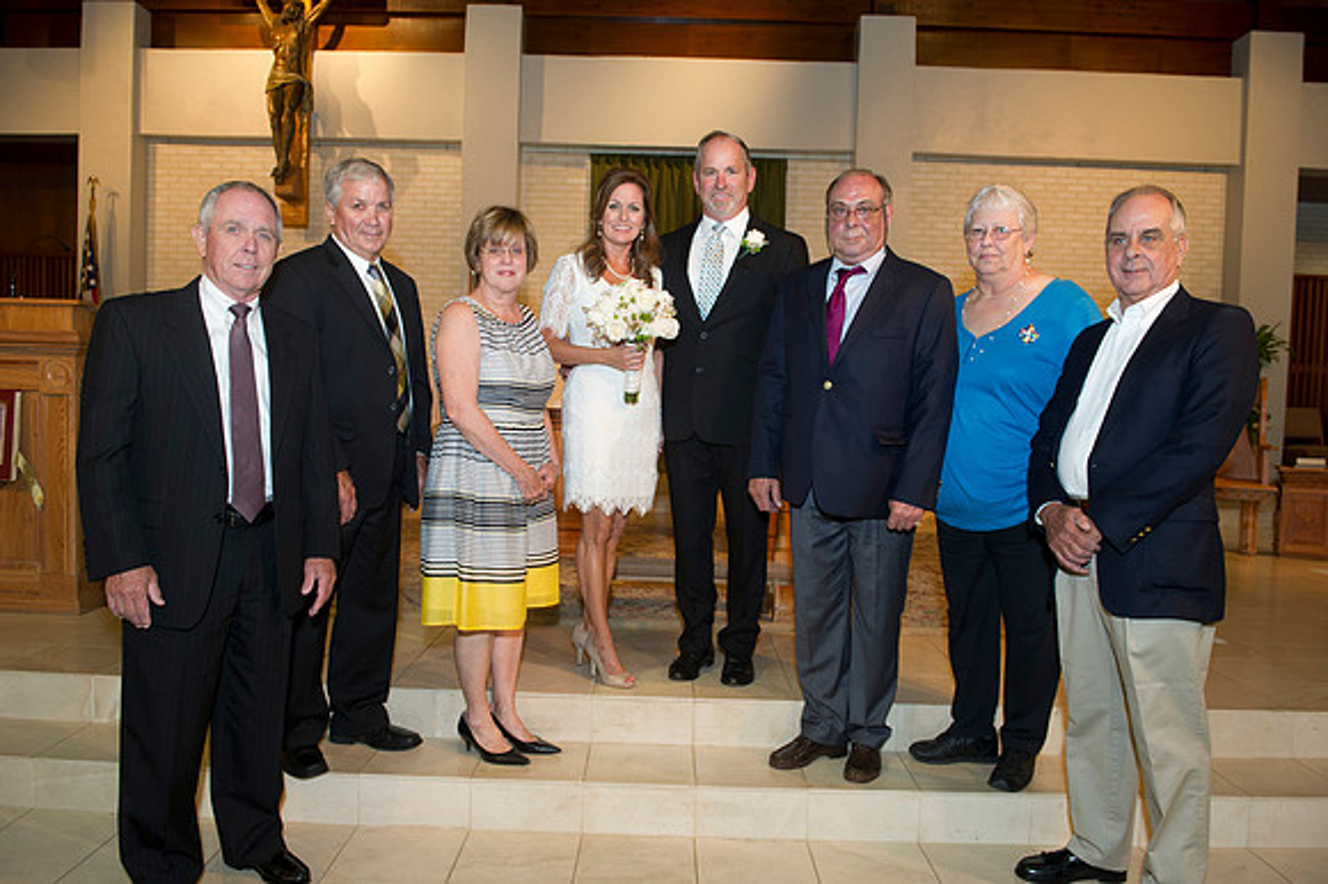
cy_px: 442
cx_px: 664
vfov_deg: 47.9
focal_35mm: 27
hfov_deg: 67.4
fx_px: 995
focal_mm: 27
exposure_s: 1/100
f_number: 5.6
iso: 1600
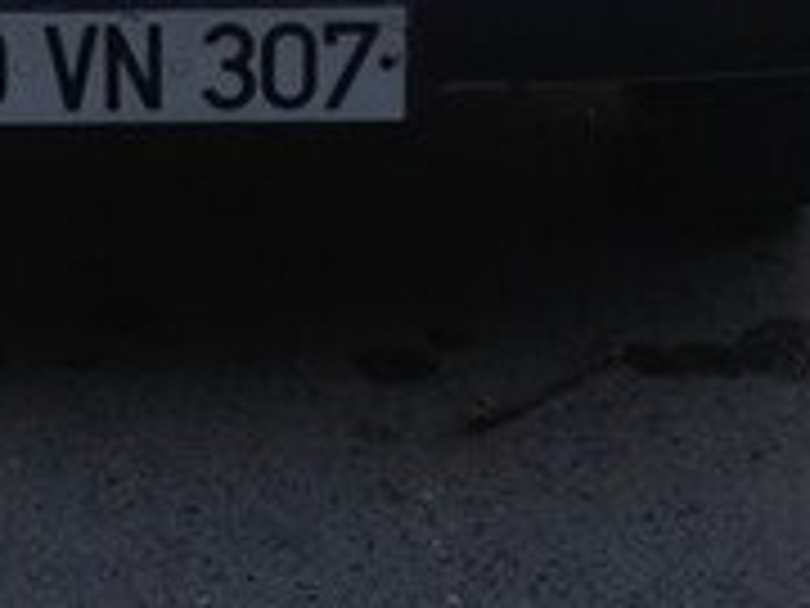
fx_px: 2831
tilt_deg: -20.6
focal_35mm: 121
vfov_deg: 12.0
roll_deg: +1.5
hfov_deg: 16.1
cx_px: 76
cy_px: -146
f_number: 2.4
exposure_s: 1/645
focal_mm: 4.12
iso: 50
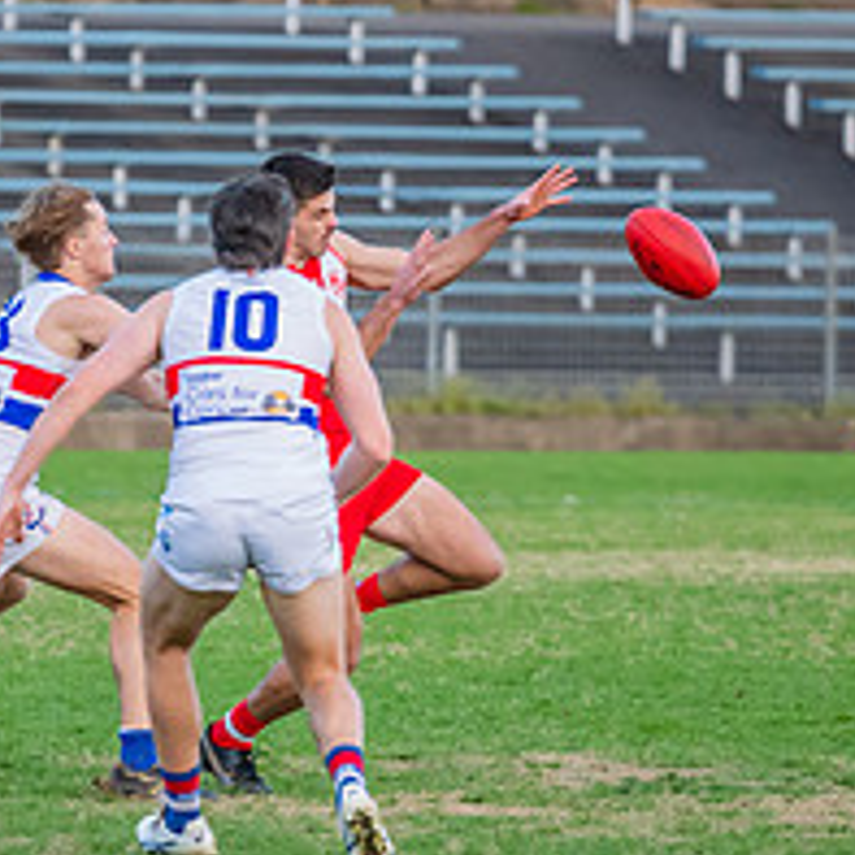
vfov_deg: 2.2
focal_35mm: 793
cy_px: 441
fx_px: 22160
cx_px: 210
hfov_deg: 2.2
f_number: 2.8
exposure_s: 1/1600
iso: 1600
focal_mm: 200
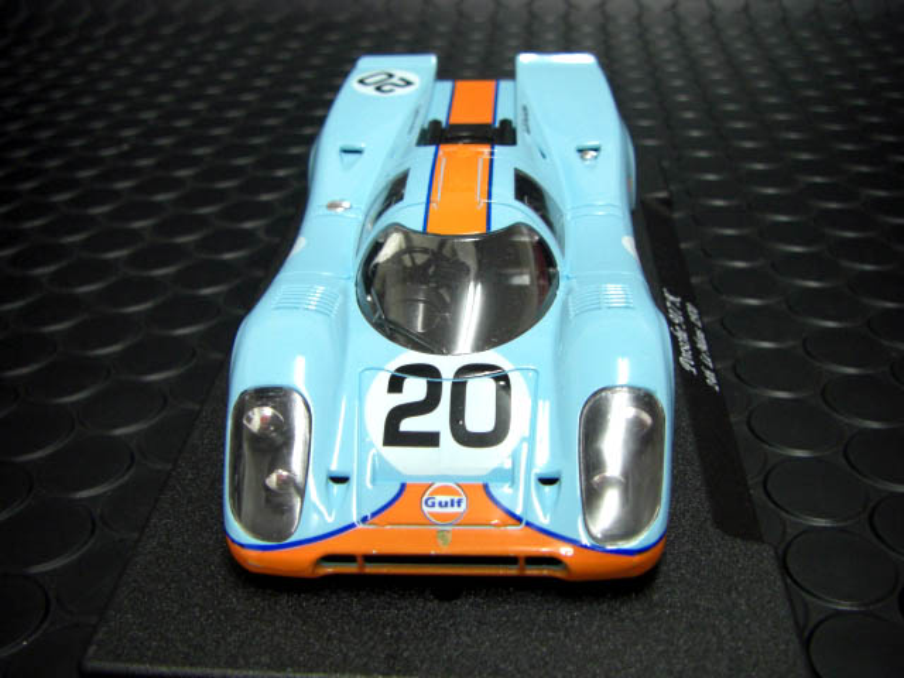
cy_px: 339
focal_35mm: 38
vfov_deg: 37.7
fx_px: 992
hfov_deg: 49.0
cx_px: 452
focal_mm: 6.3
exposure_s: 1/30
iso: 200
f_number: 3.4
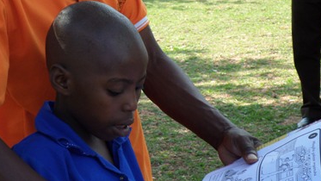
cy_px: 41
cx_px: 120
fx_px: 860
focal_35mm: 101
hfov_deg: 21.1
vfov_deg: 12.0
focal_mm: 9.7
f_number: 3.6
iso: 80
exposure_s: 1/250
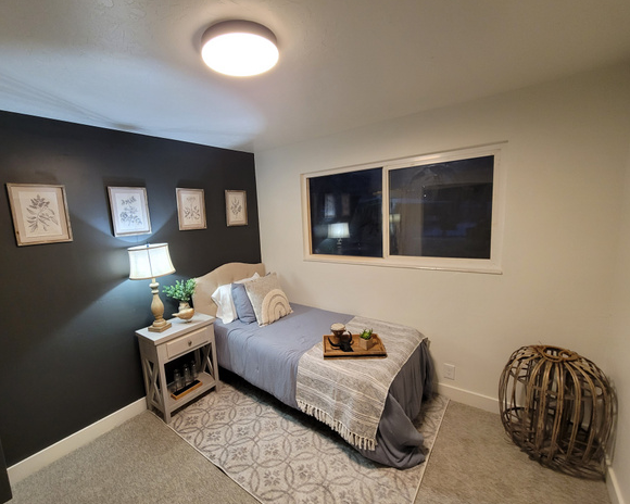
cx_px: 286
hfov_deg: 100.4
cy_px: 256
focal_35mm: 14
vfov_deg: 88.0
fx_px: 261
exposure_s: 1/40
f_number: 2.2
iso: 320
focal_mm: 2.2
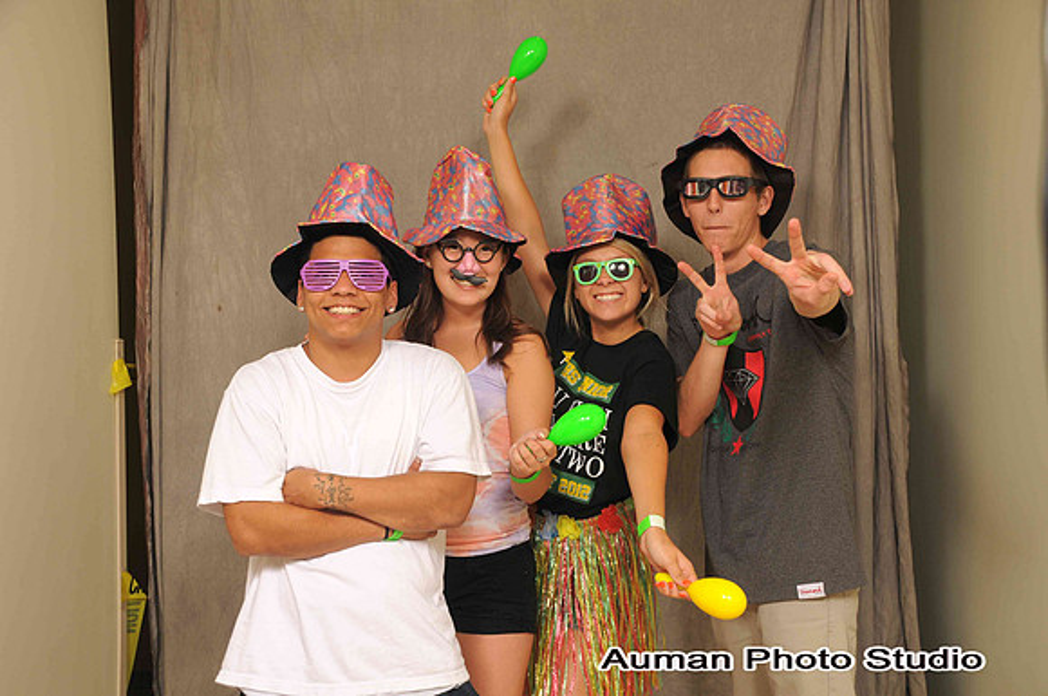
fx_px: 1352
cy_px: 348
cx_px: 524
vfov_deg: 28.9
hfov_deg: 42.4
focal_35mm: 46
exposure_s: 1/125
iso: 200
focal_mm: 31
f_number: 6.3
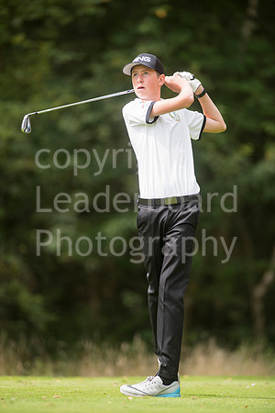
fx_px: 3437
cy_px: 206
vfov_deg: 6.9
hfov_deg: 4.6
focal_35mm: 300
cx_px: 138
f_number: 4
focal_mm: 300
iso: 400
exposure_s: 1/1600
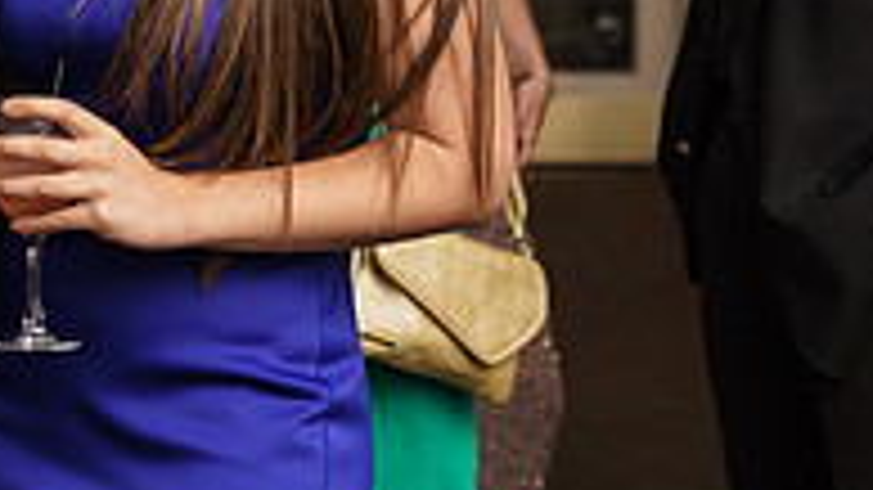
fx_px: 3402
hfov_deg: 14.3
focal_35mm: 147
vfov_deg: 8.2
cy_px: 25
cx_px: -94
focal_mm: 47
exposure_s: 1/160
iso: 640
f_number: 3.2
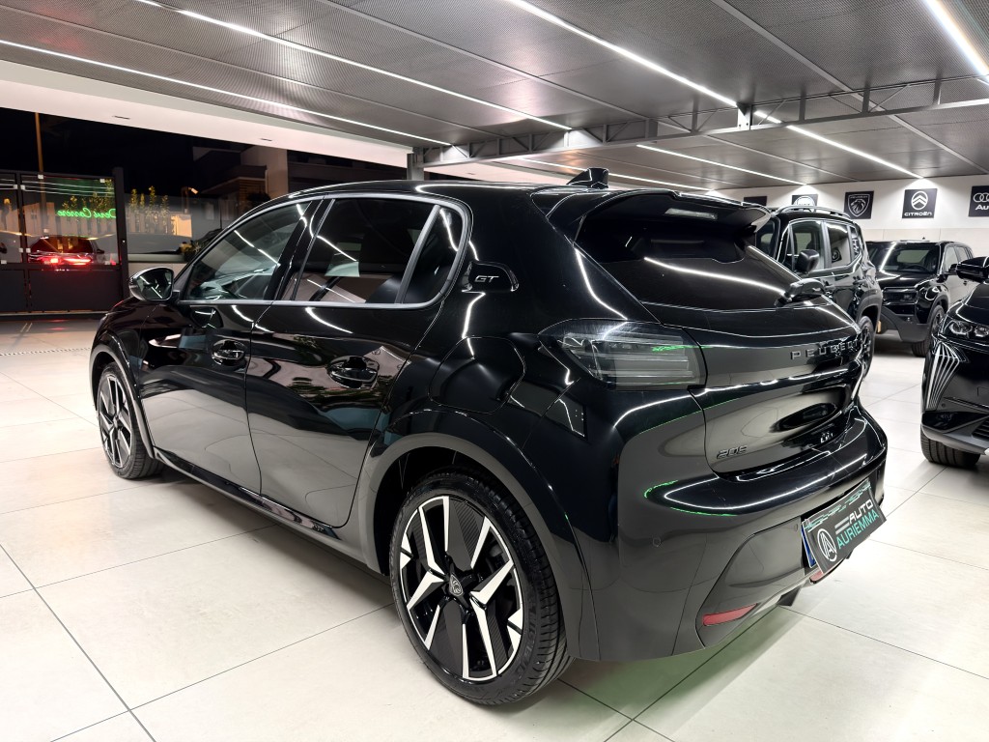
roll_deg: -1.6
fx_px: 686
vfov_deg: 56.8
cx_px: 494
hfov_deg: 71.6
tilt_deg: -9.3
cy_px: 371
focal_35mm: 24
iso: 400
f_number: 1.78
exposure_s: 1/33
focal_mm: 6.76
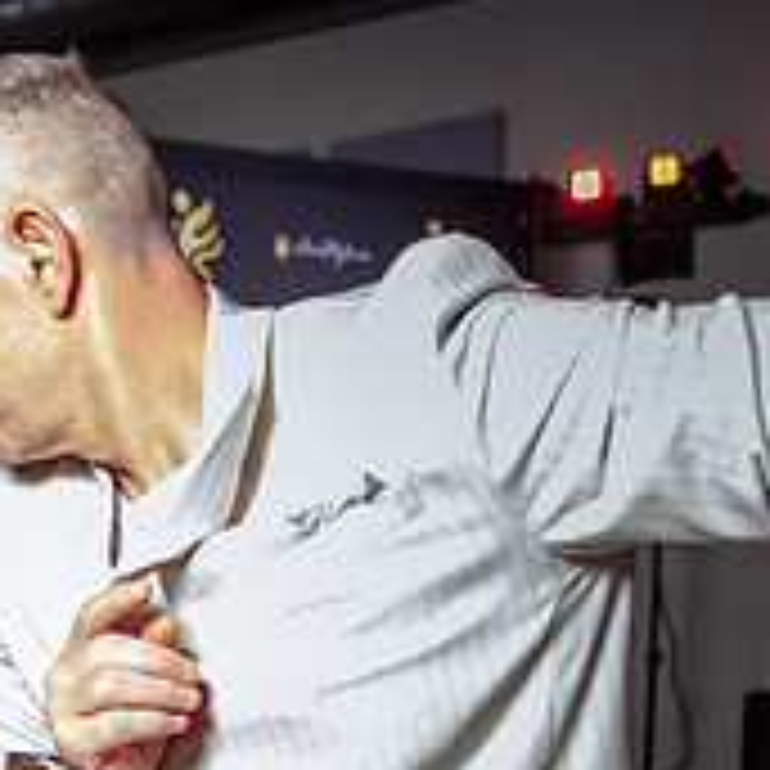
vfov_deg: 21.3
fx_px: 1963
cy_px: 790
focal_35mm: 78
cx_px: -221
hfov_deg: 20.4
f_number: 2.8
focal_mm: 27
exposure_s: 1/200
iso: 1600
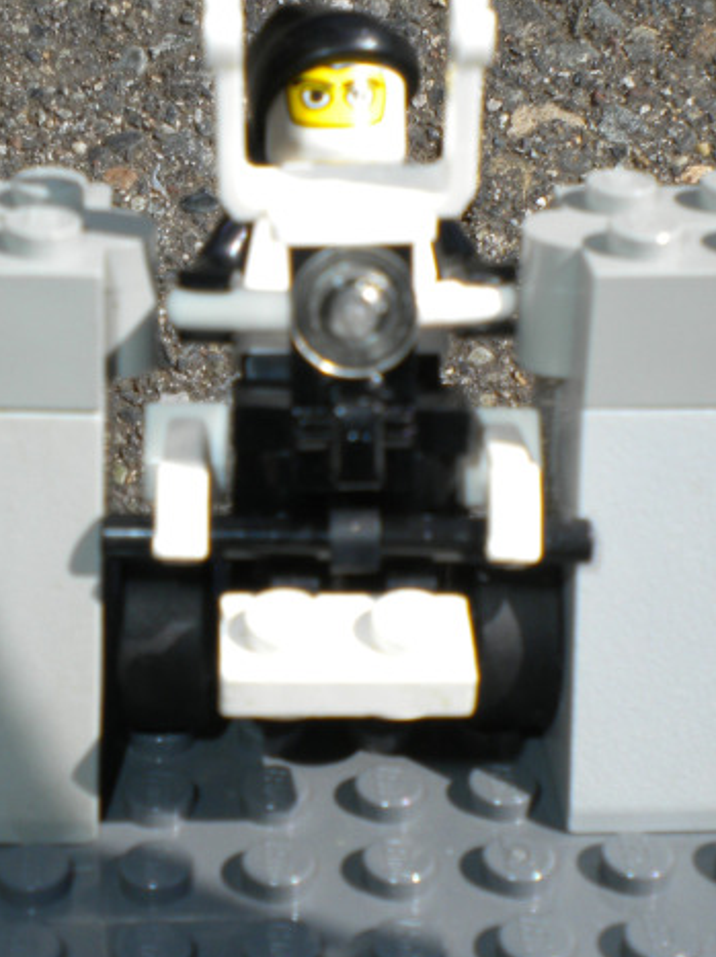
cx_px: 355
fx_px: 1297
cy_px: 462
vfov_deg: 40.4
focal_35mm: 47
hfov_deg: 30.9
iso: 80
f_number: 4.9
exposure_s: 1/790
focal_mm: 7.4
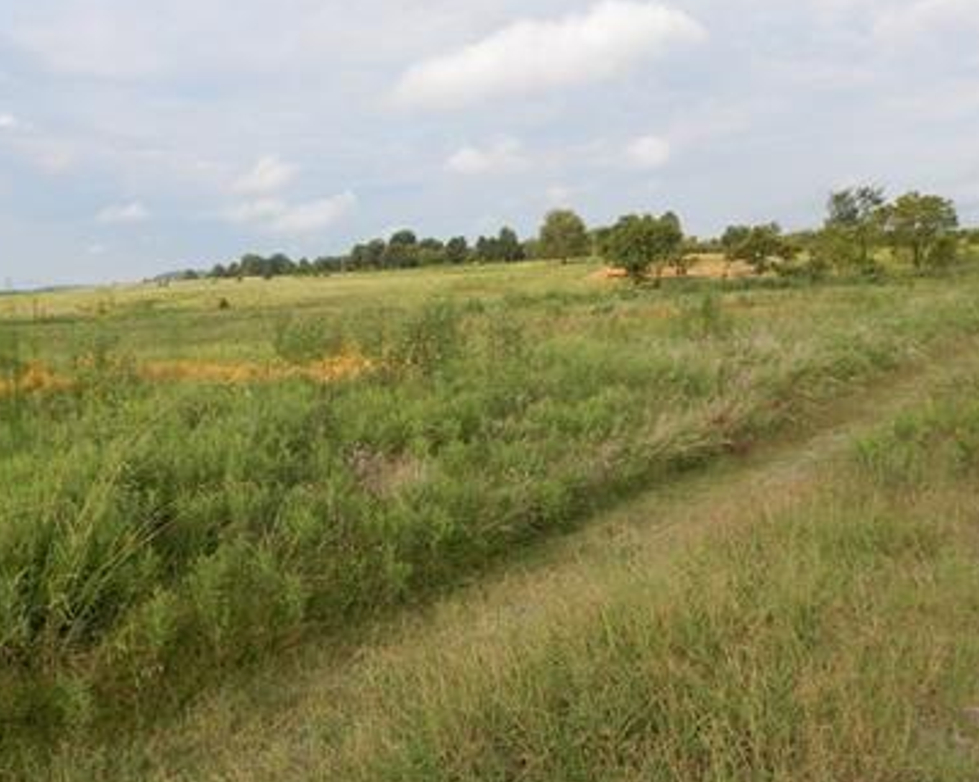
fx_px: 1042
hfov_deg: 50.2
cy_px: 359
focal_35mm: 36
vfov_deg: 41.1
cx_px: 423
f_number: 3
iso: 125
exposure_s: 1/1000
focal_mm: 4
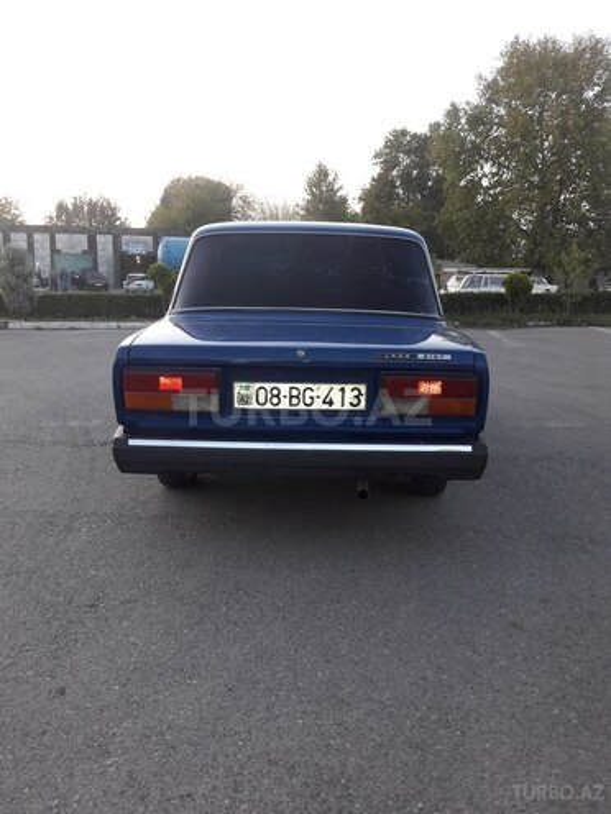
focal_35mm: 28
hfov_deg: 49.7
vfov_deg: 63.4
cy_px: 407
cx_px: 306
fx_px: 659
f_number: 1.9
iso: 40
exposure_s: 1/107
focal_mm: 3.7
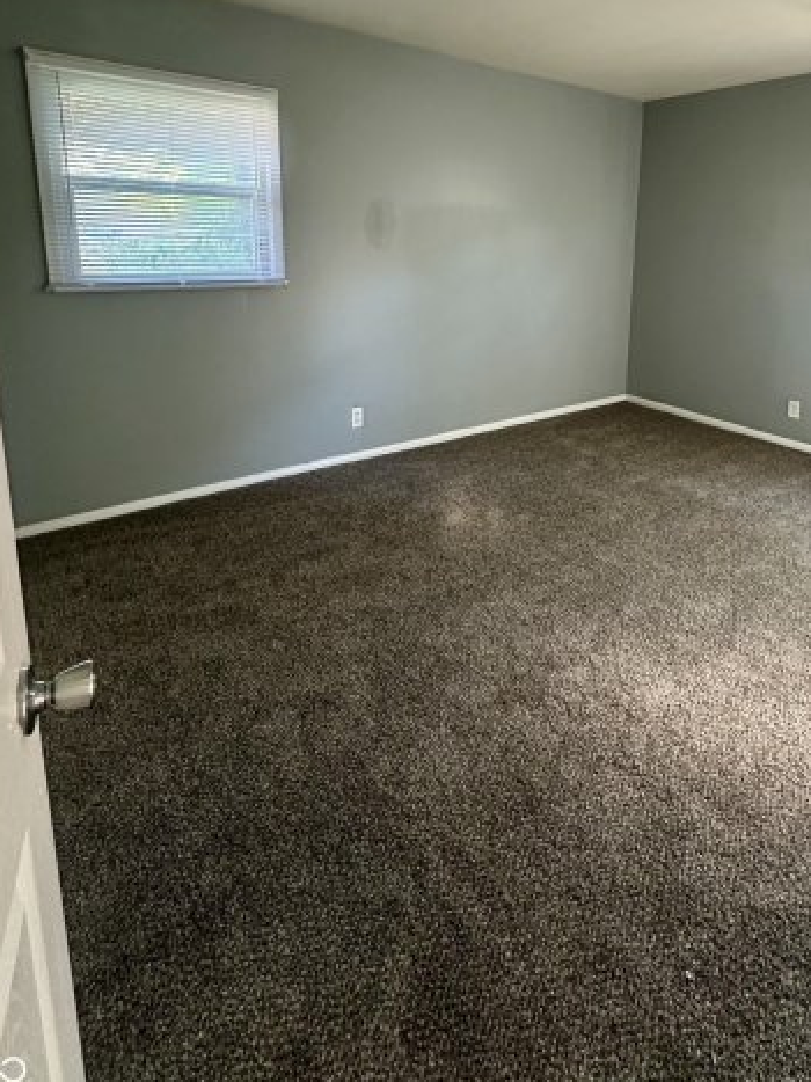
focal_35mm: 20
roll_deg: -2.7
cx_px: 517
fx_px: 625
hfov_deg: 64.8
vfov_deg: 78.6
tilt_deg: -10.1
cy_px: 344
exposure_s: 1/60
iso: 640
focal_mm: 2.22
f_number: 2.2
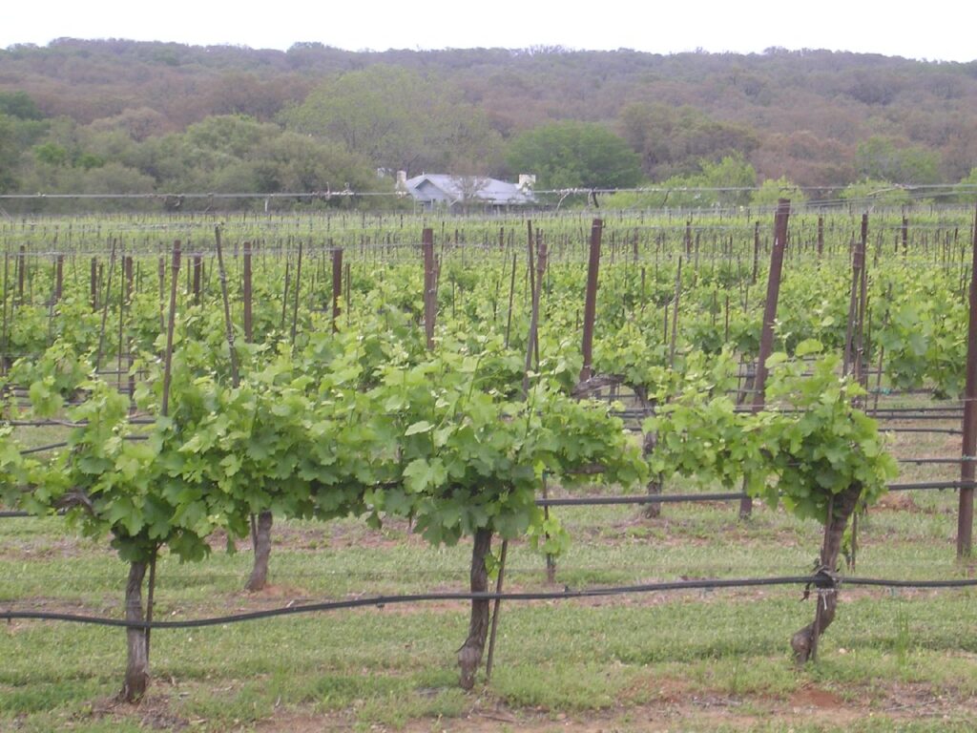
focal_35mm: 115
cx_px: 488
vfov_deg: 12.9
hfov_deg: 17.1
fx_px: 3246
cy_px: 366
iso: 100
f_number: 4.9
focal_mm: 17.4
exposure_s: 1/126
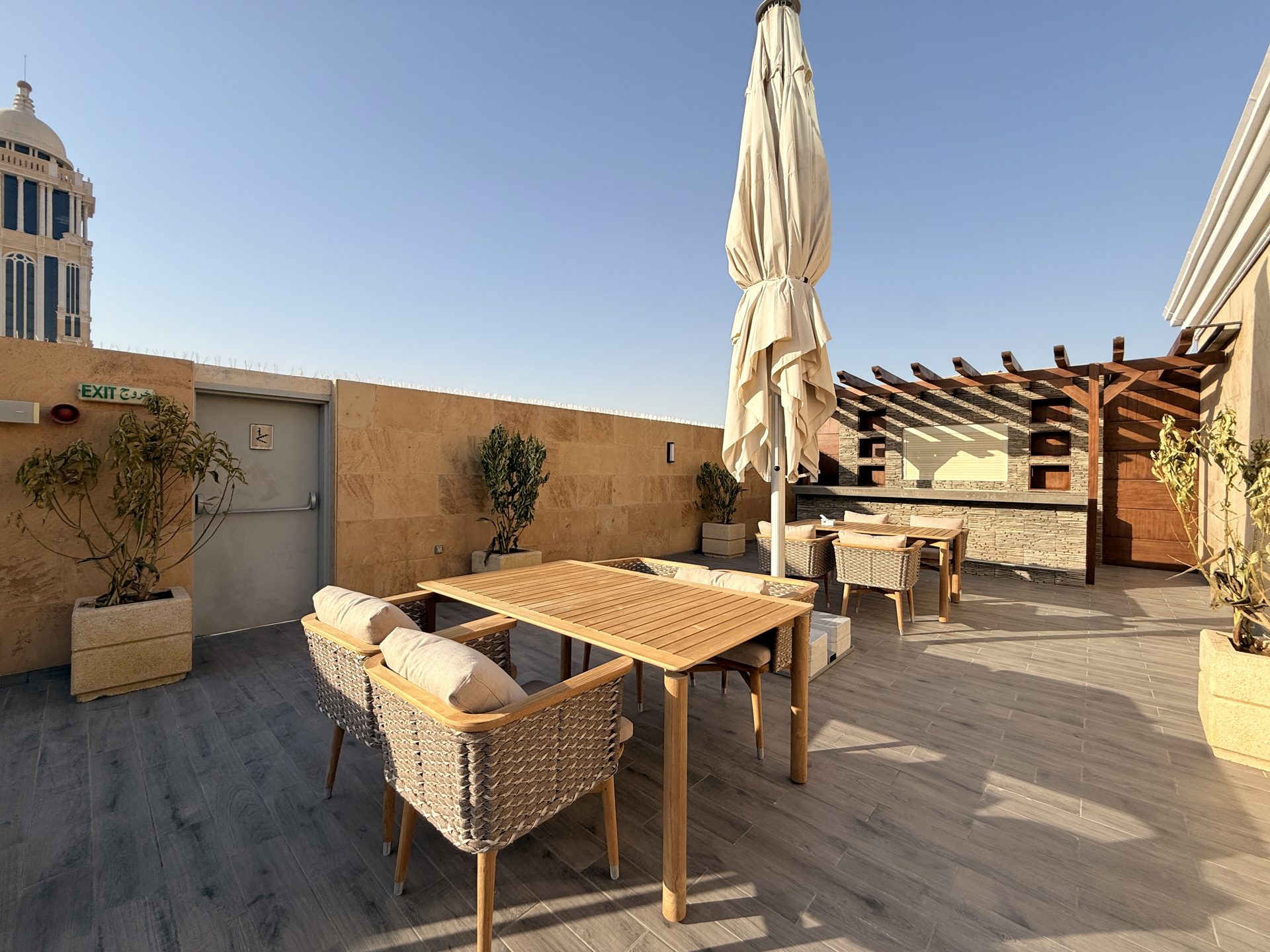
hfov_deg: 102.1
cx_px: 635
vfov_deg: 85.7
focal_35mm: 14
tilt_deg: -0.2
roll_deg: -0.8
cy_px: 476
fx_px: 514
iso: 50
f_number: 2.2
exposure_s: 1/1961
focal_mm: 2.22
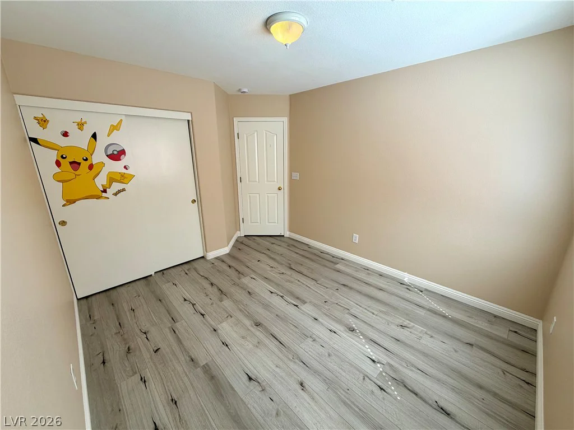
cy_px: 215
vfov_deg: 85.7
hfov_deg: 102.1
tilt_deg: -16.2
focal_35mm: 14
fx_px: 232
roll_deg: +0.7
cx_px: 287
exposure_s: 1/148
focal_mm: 2.22
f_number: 2.2
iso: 40
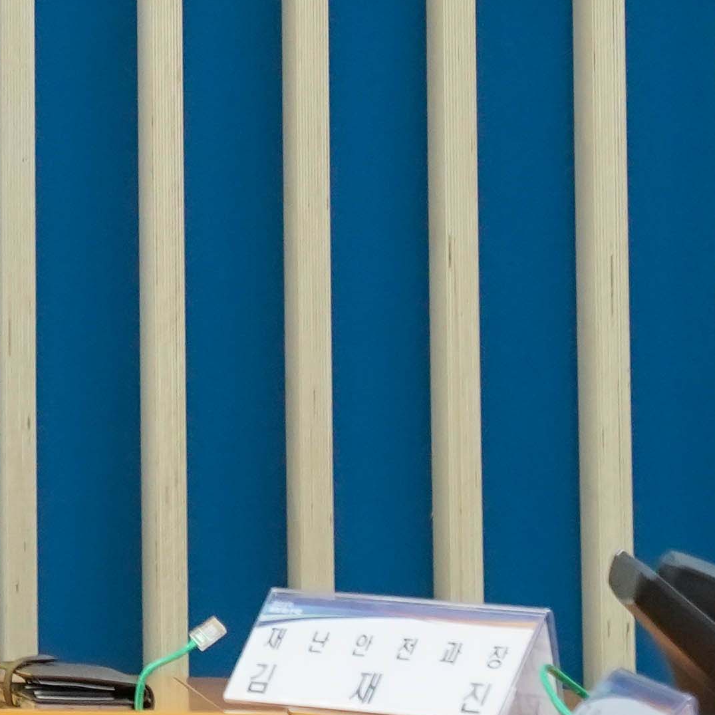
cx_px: -679
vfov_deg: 5.3
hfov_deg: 5.3
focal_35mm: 326
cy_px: -178
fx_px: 7618
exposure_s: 1/160
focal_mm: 70
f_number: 4
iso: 2500
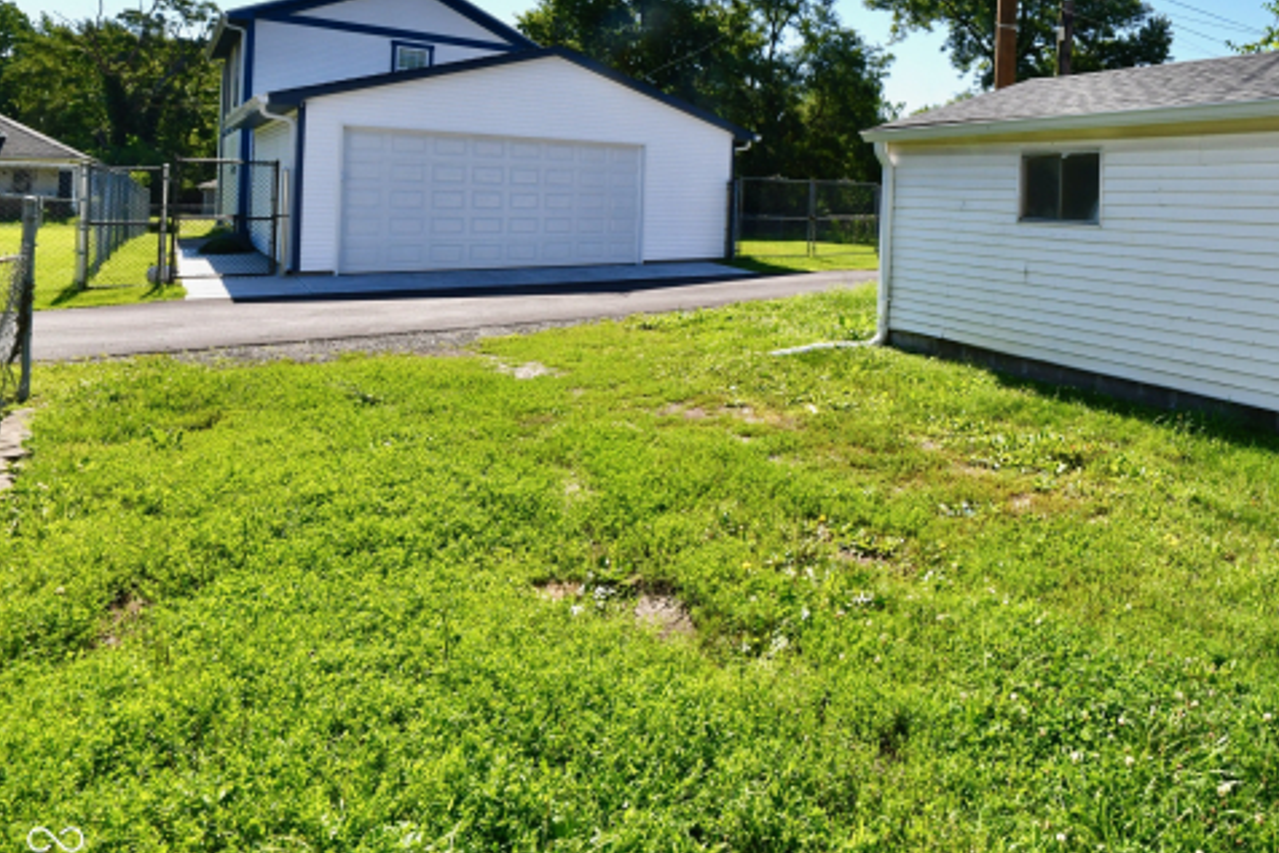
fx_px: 782
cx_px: 1003
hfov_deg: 71.5
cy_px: 215
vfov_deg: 54.6
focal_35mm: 22
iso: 640
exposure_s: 1/640
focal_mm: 14
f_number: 13
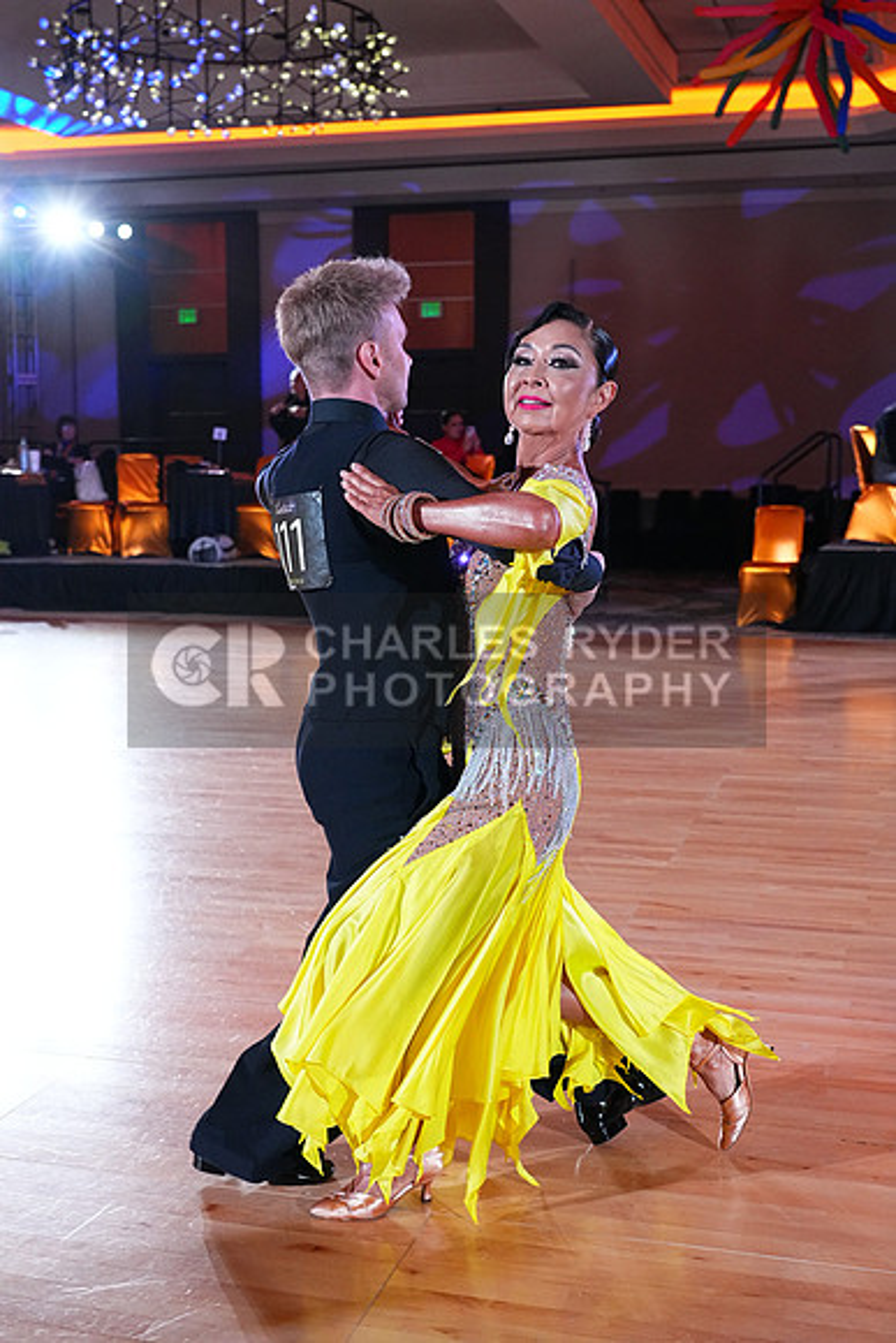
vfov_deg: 45.4
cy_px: 672
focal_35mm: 43
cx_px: 448
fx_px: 1604
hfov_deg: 31.2
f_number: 5
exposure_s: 1/400
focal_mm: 43
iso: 5000
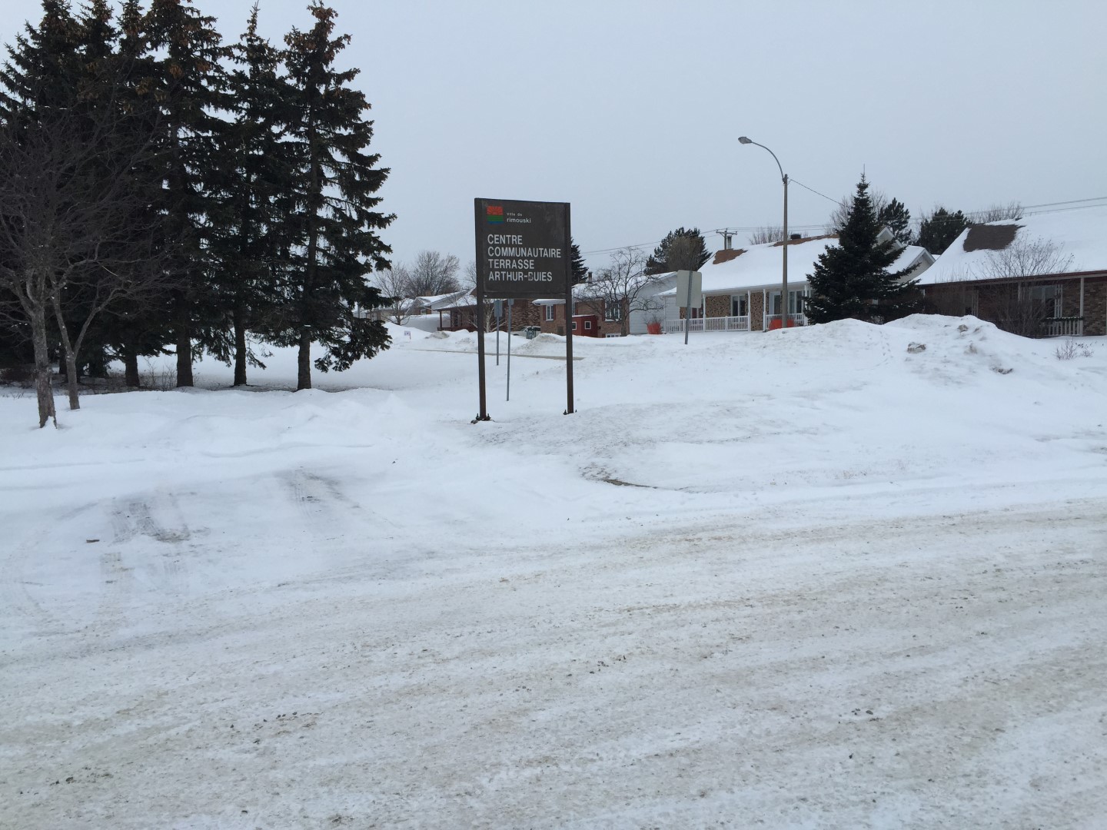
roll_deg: +1.7
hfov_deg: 61.7
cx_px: 554
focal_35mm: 29
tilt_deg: -4.8
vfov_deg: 48.2
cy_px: 415
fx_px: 927
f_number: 2.2
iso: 32
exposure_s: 1/314
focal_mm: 4.15
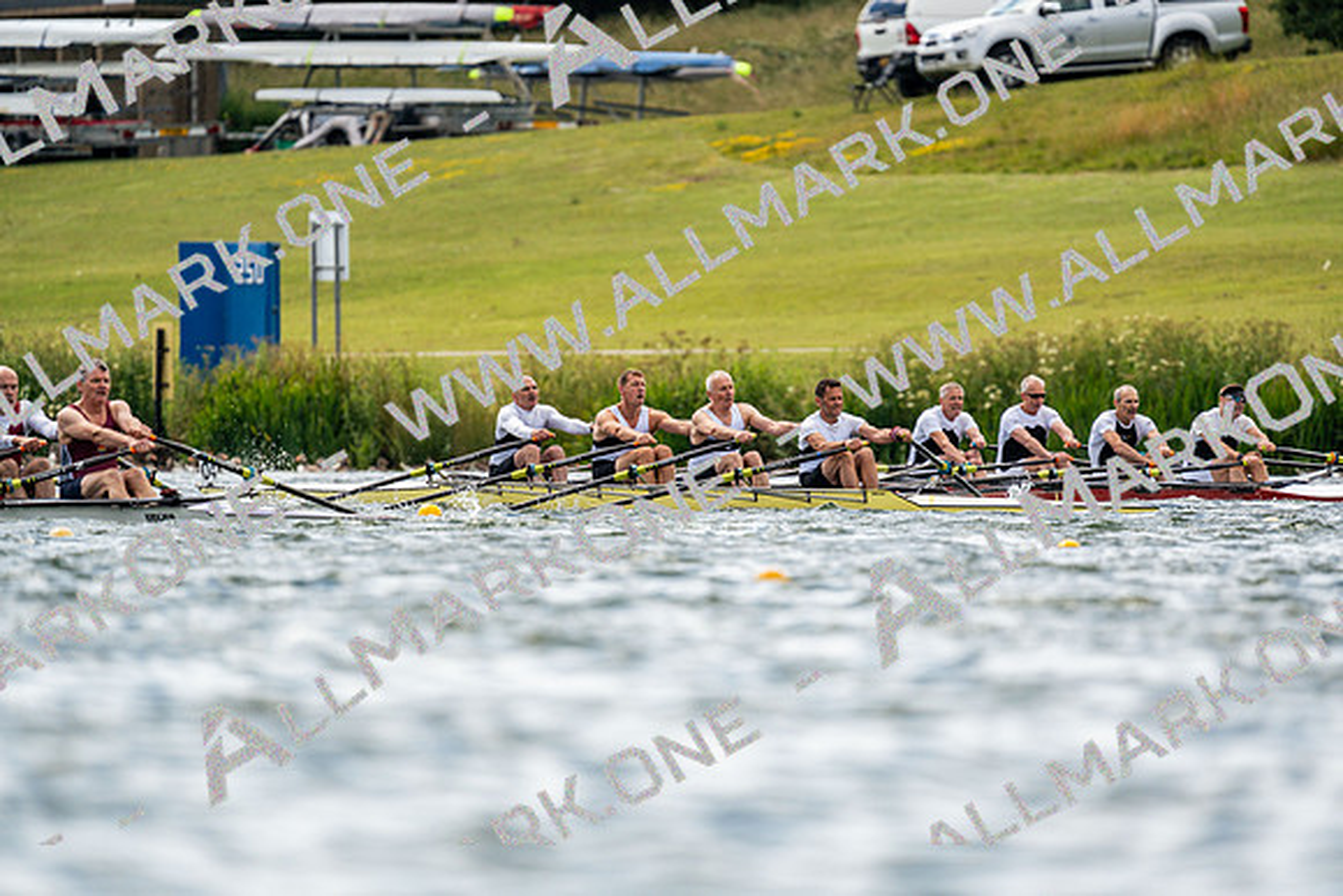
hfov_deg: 3.4
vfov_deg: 2.3
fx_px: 22388
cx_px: 672
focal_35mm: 600
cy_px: 448
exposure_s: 1/2000
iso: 320
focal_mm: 600
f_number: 6.3
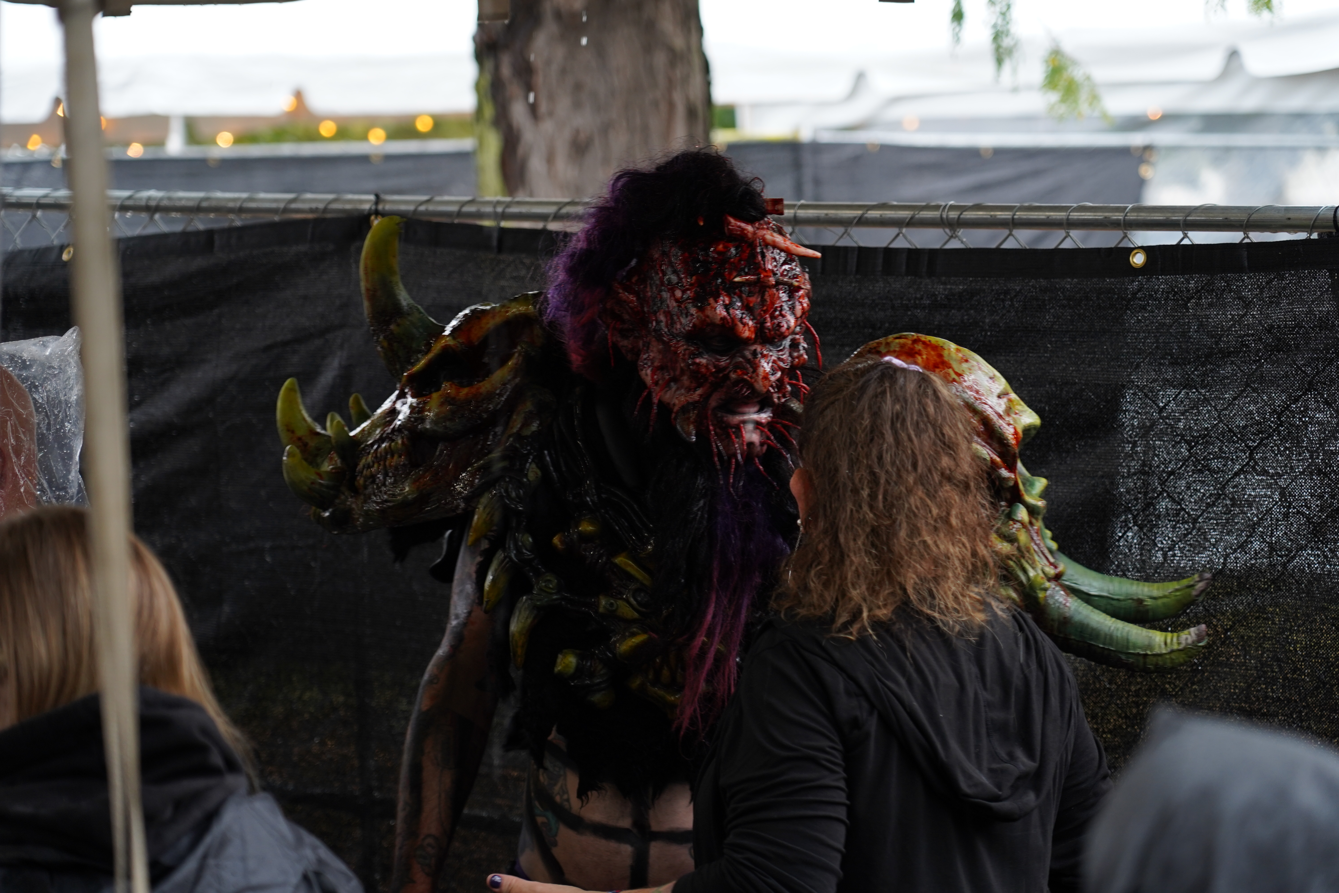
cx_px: 670
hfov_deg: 19.5
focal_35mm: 105
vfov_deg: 13.0
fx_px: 3905
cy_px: 446
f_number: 4
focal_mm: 105
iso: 640
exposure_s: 1/125
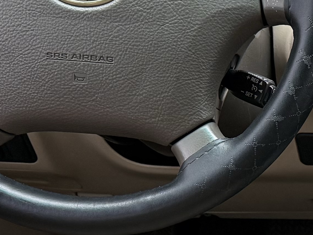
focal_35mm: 121
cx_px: 457
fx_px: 1094
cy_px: 291
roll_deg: +1.8
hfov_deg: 15.2
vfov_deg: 12.0
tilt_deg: -33.5
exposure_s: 1/93
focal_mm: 6.76
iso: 200
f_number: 1.78
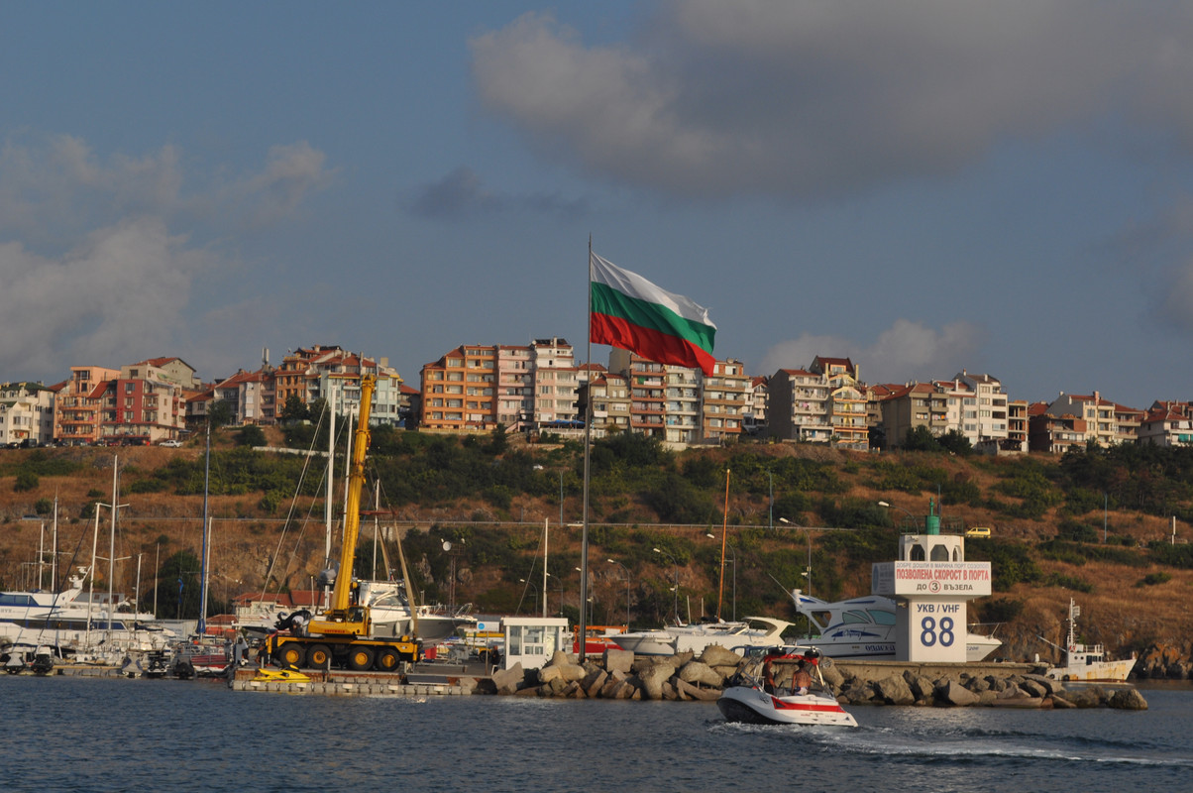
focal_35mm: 82
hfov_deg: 24.6
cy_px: 396
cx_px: 596
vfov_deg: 16.5
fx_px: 2731
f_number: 10
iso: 200
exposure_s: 1/400
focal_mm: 55
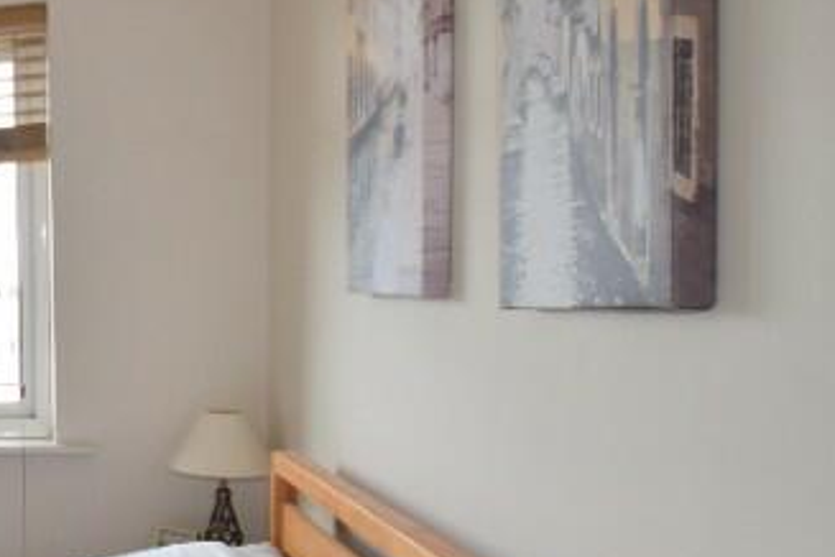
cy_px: 397
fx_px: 1090
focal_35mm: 47
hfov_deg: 29.8
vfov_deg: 28.3
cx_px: -342
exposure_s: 1/100
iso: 200
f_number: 3.5
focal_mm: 10
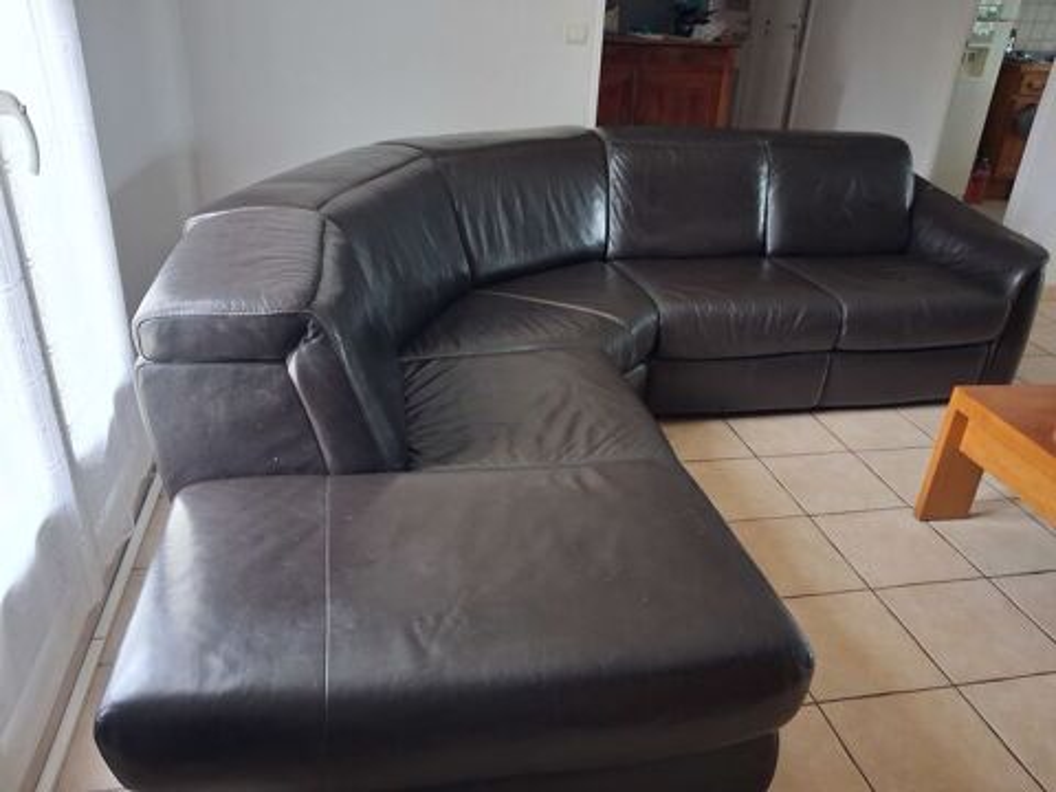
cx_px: 528
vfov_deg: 51.4
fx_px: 824
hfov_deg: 65.3
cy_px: 396
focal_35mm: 27
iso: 640
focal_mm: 4
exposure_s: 1/25
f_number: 1.8
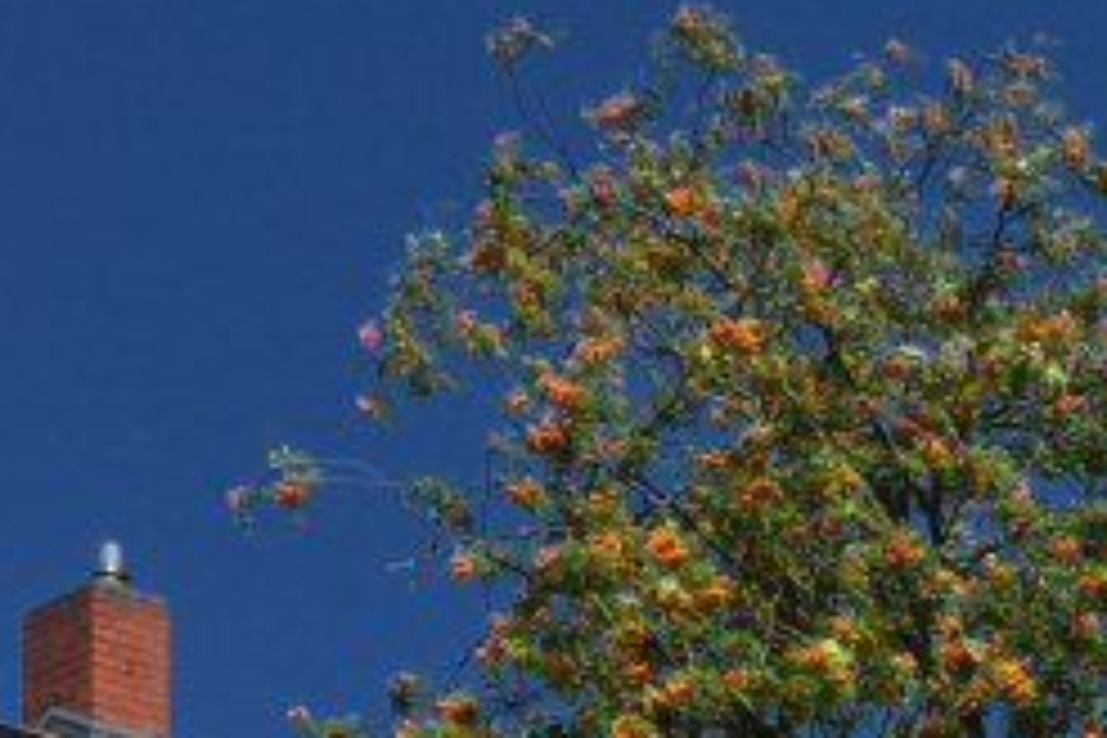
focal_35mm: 149
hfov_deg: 12.8
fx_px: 4581
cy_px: 1496
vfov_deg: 8.7
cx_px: 1840
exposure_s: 1/125
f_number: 10
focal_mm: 24
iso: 250
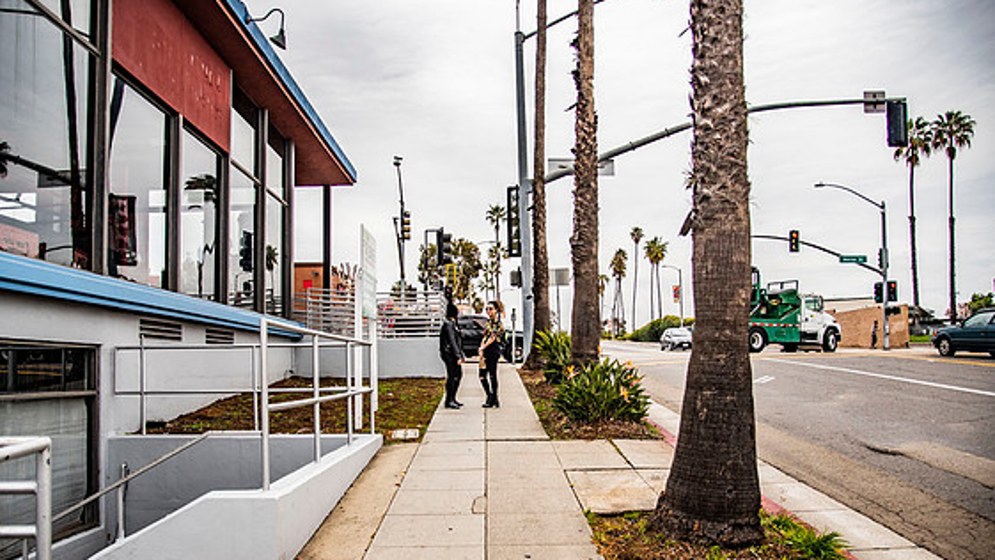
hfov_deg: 71.9
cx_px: 482
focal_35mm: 26
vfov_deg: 44.2
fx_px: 686
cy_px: 338
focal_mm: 24
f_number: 4
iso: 400
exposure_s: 1/1250
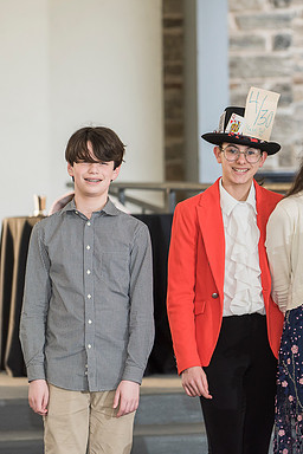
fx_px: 3030
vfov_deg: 8.6
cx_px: 339
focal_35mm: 240
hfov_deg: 5.7
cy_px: 227
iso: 1000
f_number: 4
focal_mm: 155
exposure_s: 1/160
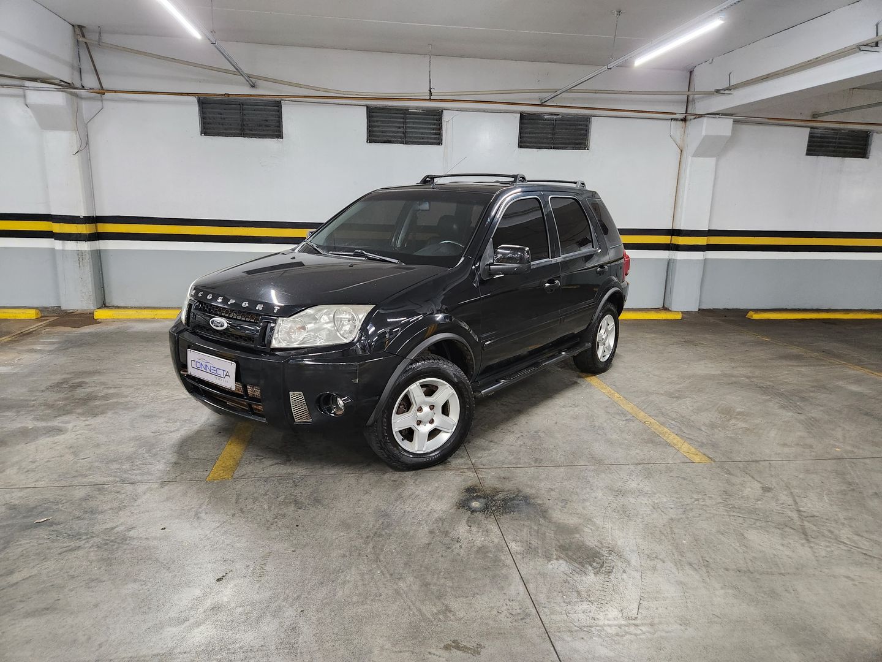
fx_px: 586
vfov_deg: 58.9
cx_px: 441
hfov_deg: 73.9
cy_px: 331
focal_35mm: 23
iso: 800
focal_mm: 5.4
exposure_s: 1/60
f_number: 1.8
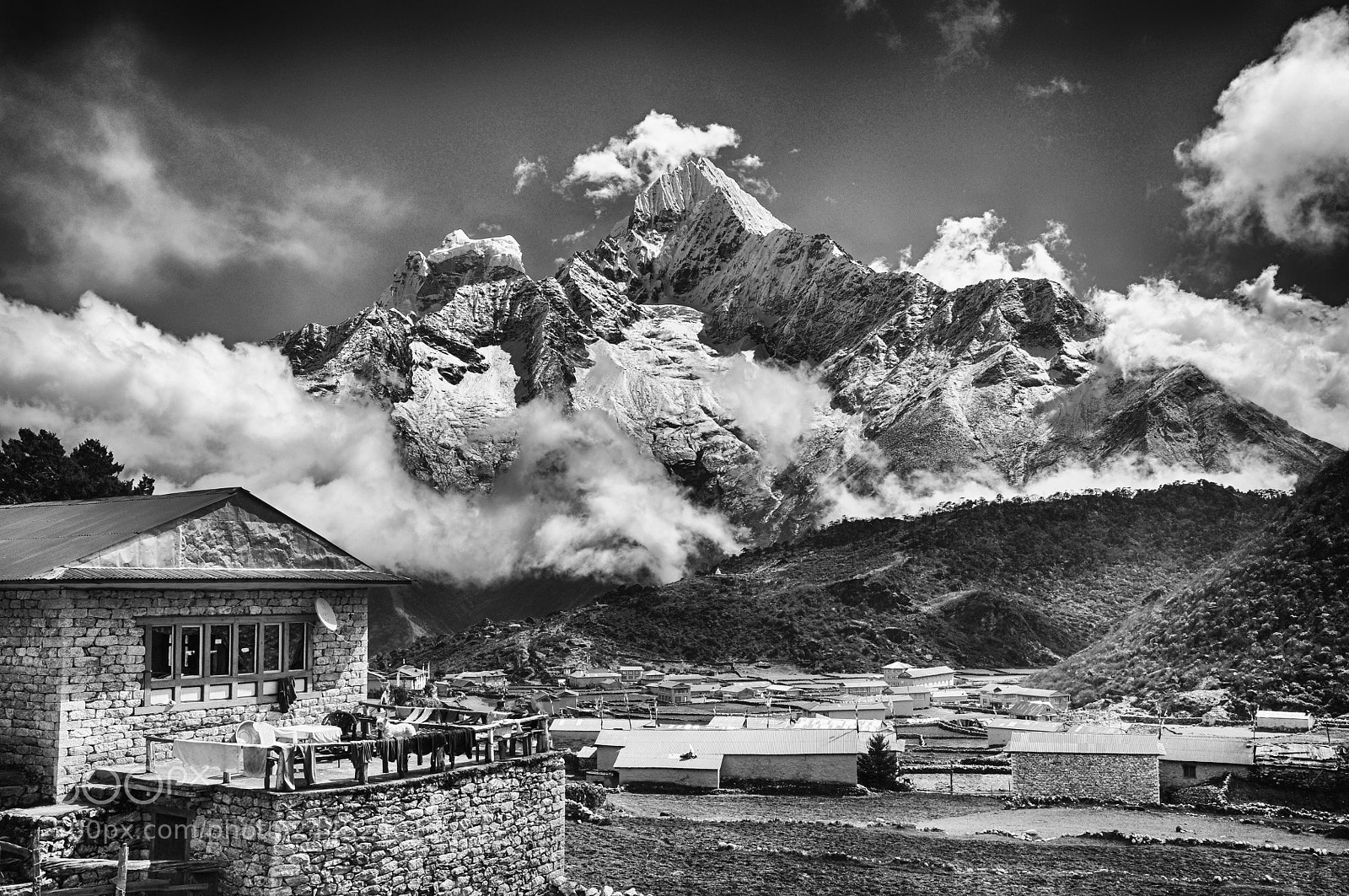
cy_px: 448
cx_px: 674
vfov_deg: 39.9
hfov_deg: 57.3
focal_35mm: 33
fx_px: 1235
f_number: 9
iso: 250
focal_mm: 22
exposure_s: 1/640
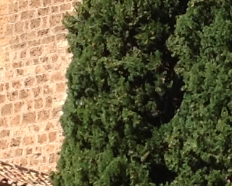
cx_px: 105
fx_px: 1895
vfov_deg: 5.6
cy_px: 98
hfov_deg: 7.0
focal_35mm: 276
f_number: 2.4
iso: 50
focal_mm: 4.28
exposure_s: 1/1314
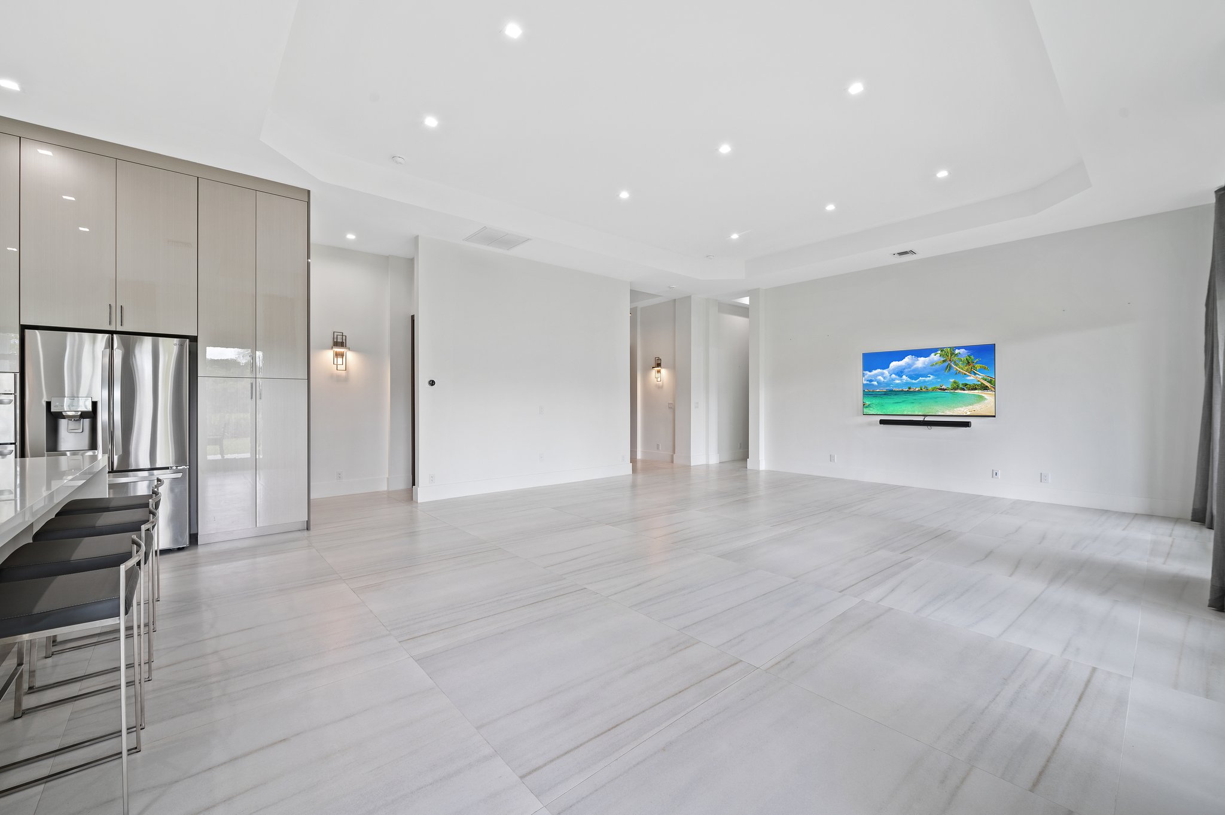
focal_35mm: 14
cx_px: 612
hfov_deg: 104.3
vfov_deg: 81.1
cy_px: 408
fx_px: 476
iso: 200
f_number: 8
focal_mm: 14
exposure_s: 1/5
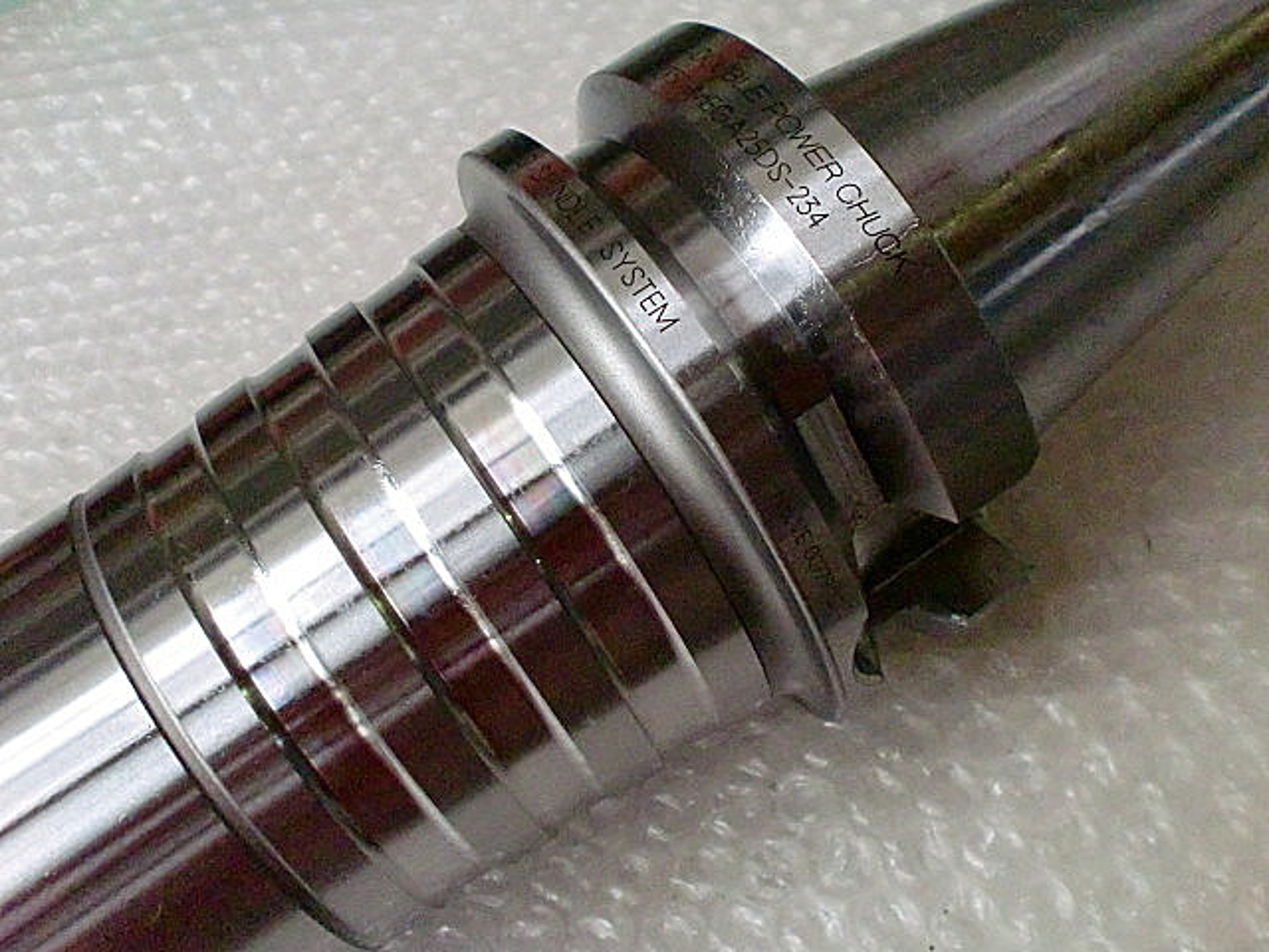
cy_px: 476
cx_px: 634
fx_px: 1283
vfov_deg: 40.7
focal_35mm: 35
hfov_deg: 52.6
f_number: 3.1
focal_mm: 6.3
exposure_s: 1/60
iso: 1250
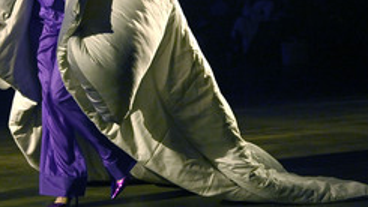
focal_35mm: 135
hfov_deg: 15.8
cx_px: 56
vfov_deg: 9.0
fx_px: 1318
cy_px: 16
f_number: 5
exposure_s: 1/320
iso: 5000
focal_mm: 70
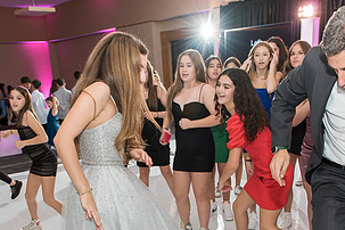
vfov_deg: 28.0
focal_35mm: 46
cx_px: 161
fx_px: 441
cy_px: 215
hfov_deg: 42.7
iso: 1250
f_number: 4
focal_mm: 24
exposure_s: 1/100
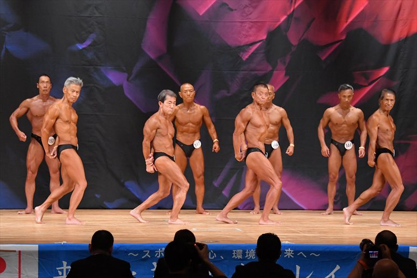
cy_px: 139
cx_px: 208
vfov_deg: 7.5
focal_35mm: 183
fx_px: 2119
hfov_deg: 11.2
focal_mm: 122
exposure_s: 1/400
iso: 5600
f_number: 5.6
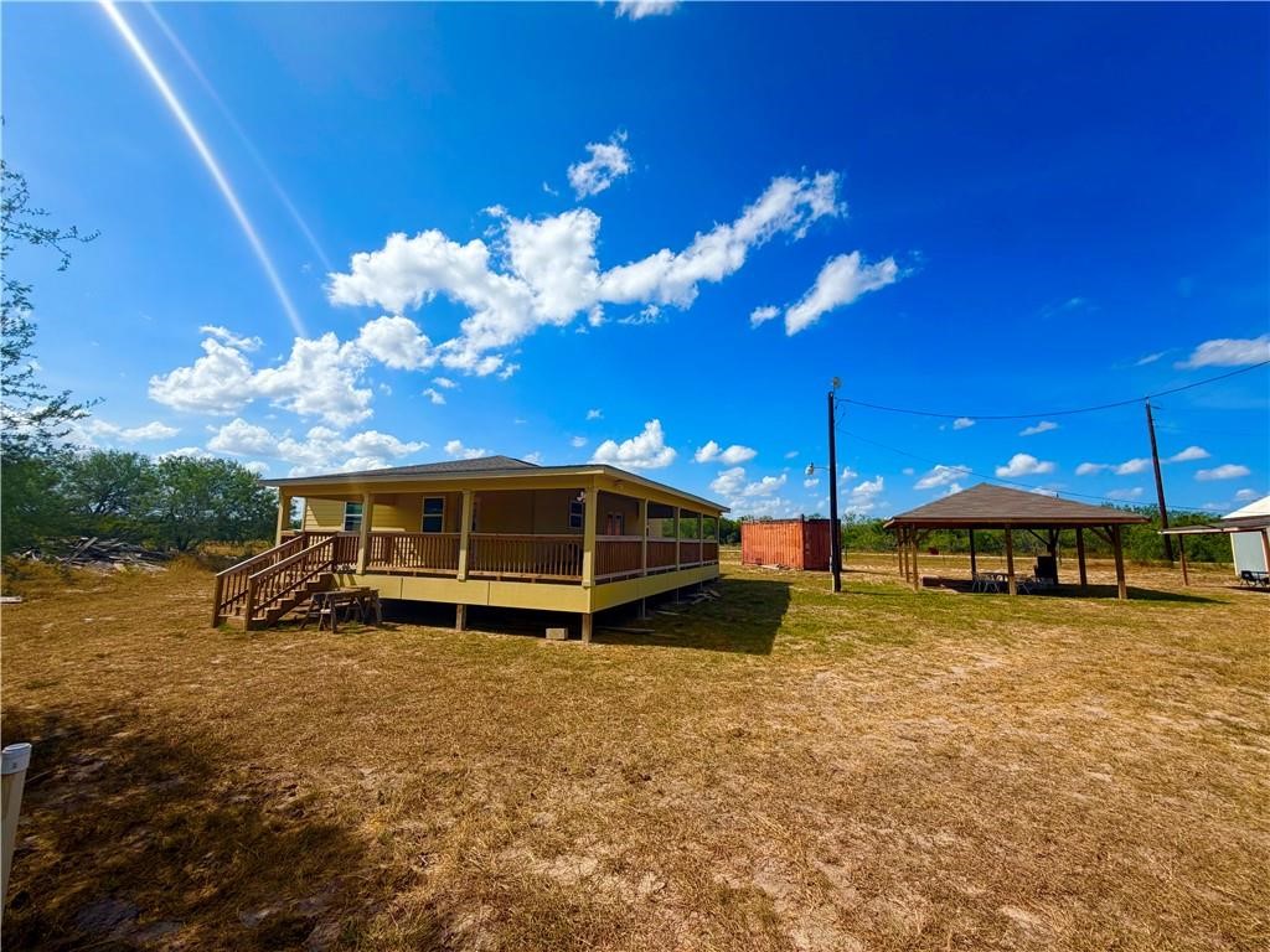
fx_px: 514
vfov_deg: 85.7
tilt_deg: +7.1
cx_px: 635
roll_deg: -0.9
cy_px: 476
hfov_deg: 102.1
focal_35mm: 14
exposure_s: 1/1235
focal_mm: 2.22
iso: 20
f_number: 2.2
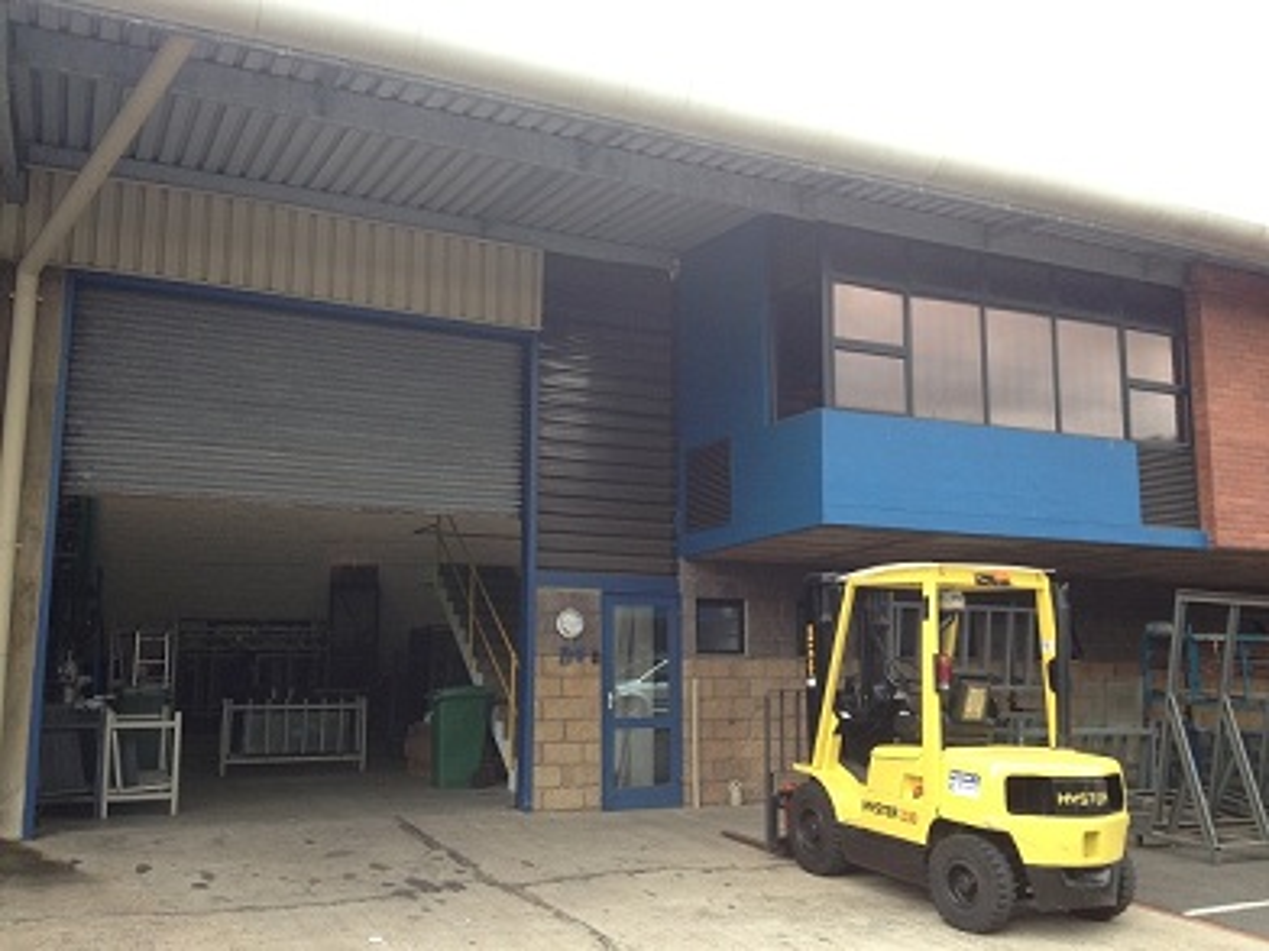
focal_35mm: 35
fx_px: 1283
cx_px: 634
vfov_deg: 40.7
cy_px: 476
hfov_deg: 52.6
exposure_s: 1/186
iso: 64
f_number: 2.4
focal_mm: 4.28
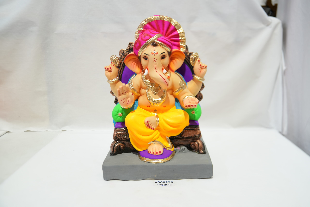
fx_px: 250
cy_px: 104
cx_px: 155
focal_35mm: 29
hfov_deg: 63.7
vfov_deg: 45.0
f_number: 3.5
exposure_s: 1/200
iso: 800
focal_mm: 29
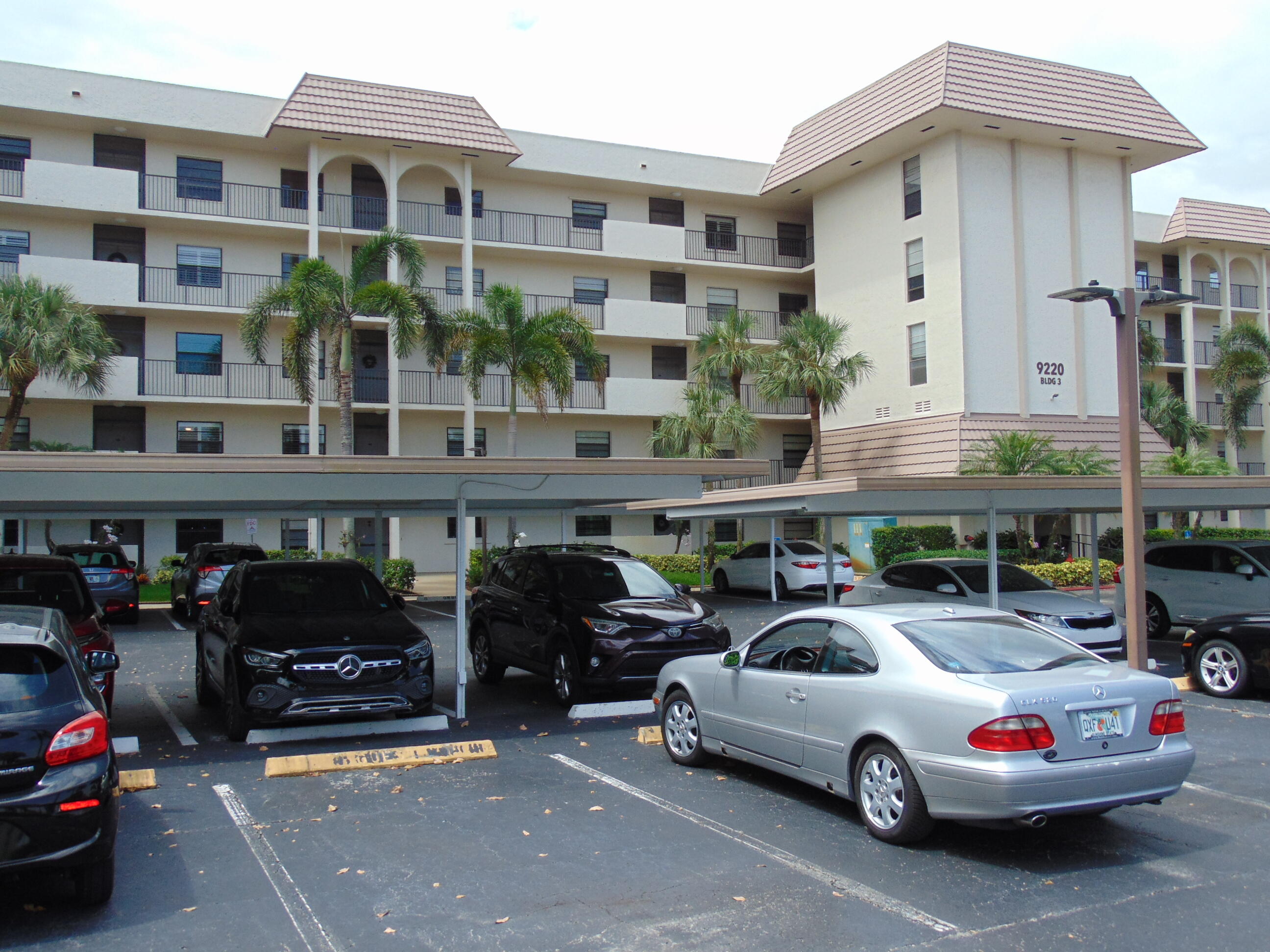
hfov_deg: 55.4
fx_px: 1211
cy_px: 476
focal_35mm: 33
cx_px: 635
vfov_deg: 42.9
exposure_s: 1/640
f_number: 3.2
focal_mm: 5.8
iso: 80
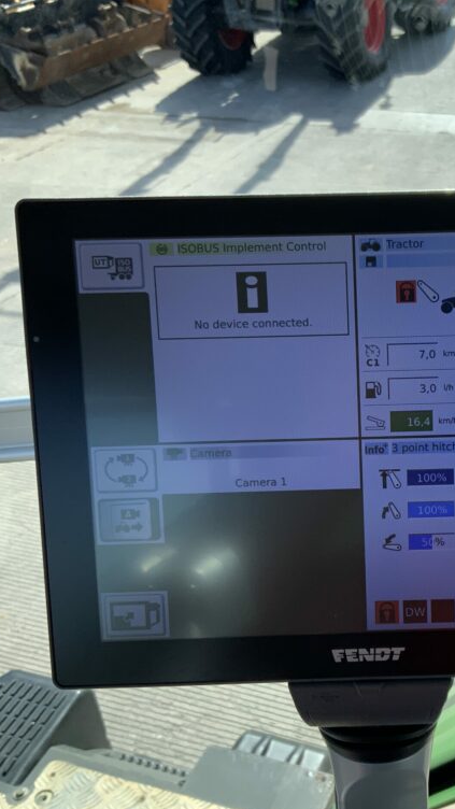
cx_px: 413
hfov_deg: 26.7
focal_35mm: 43
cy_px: 412
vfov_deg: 47.4
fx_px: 922
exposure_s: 1/674
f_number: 1.8
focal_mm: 3
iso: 16
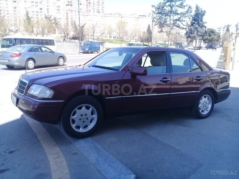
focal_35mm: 31
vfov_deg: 45.4
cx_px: 120
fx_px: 214
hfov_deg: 58.4
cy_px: 90
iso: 50
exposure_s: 1/344
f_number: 2.2
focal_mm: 3.3
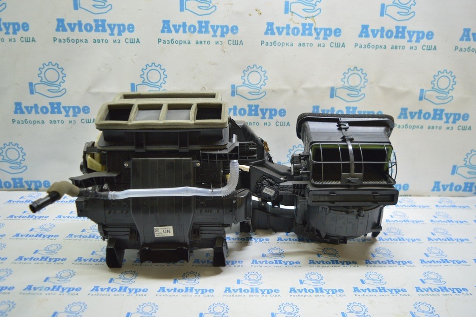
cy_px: 158
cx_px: 238
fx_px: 396
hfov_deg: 62.0
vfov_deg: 43.5
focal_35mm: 30
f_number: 3.8
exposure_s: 1/40
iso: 400
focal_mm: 20
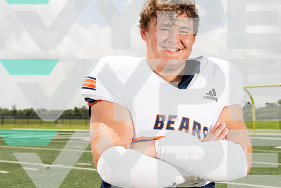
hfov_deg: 28.4
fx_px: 555
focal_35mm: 71
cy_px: 90
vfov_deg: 19.2
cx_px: 147
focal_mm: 59
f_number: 8
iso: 100
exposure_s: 1/250
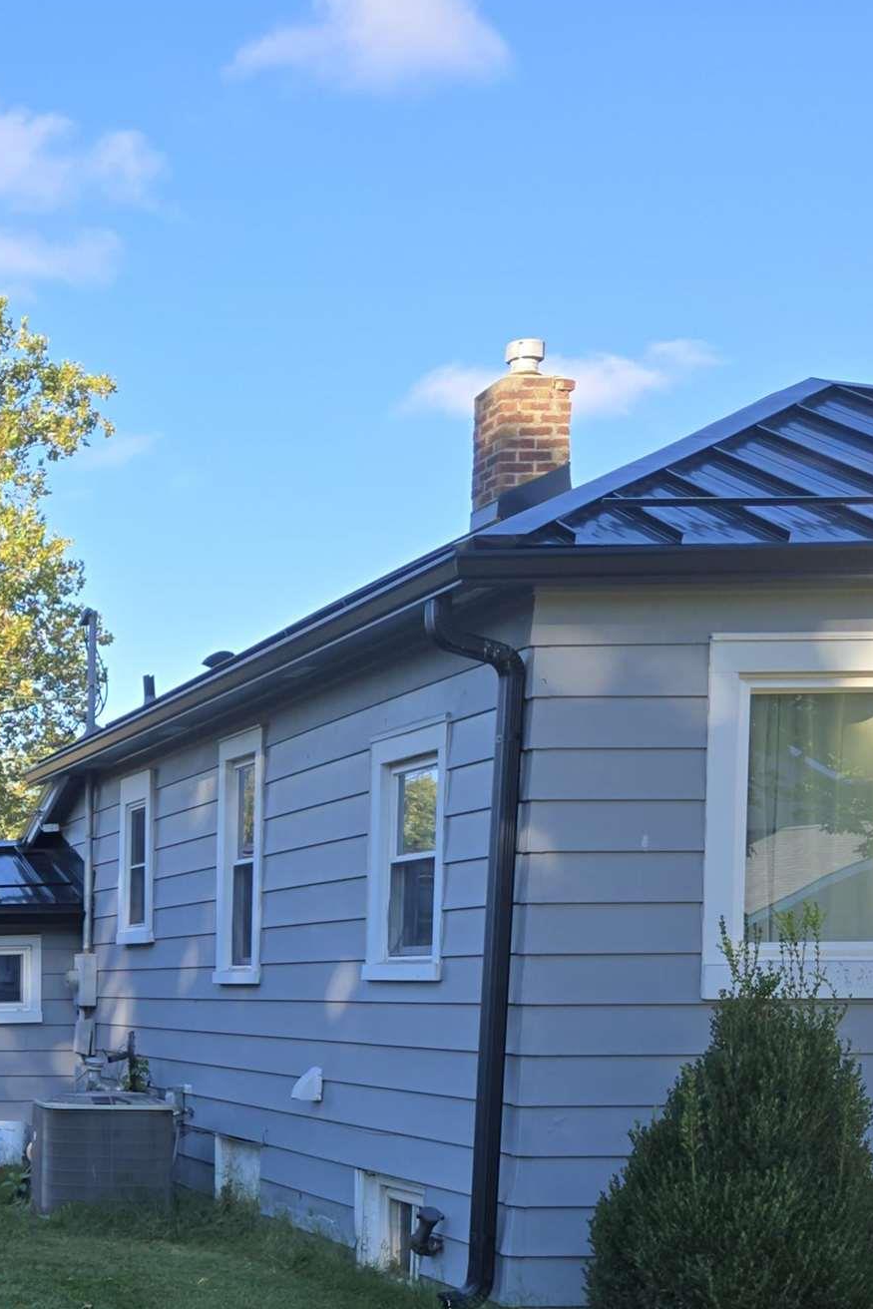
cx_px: -394
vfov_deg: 34.2
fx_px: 2036
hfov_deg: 20.9
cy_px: 1109
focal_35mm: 56
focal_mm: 6.3
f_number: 1.7
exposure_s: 1/310
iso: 12
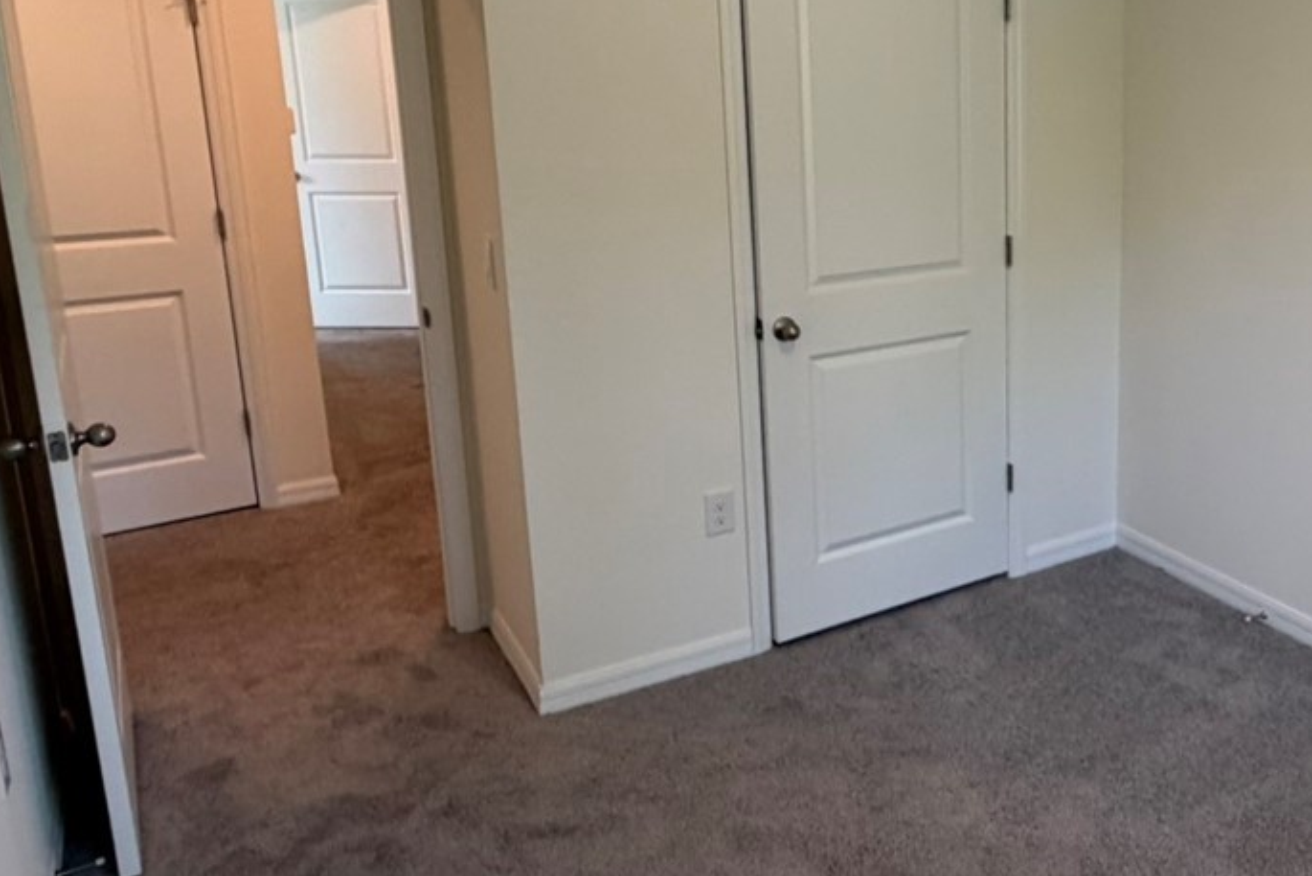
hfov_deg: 52.0
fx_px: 1239
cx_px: 1063
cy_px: 312
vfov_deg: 38.6
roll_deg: +0.0
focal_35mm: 34
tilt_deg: -12.0
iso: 250
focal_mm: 2.22
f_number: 2.2
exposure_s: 1/120
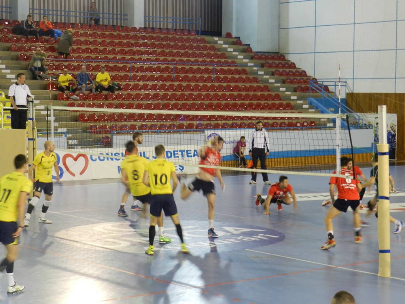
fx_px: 983
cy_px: 152
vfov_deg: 17.6
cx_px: 202
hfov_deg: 23.3
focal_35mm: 84
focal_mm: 14.9
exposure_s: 1/25
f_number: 4.4
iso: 400
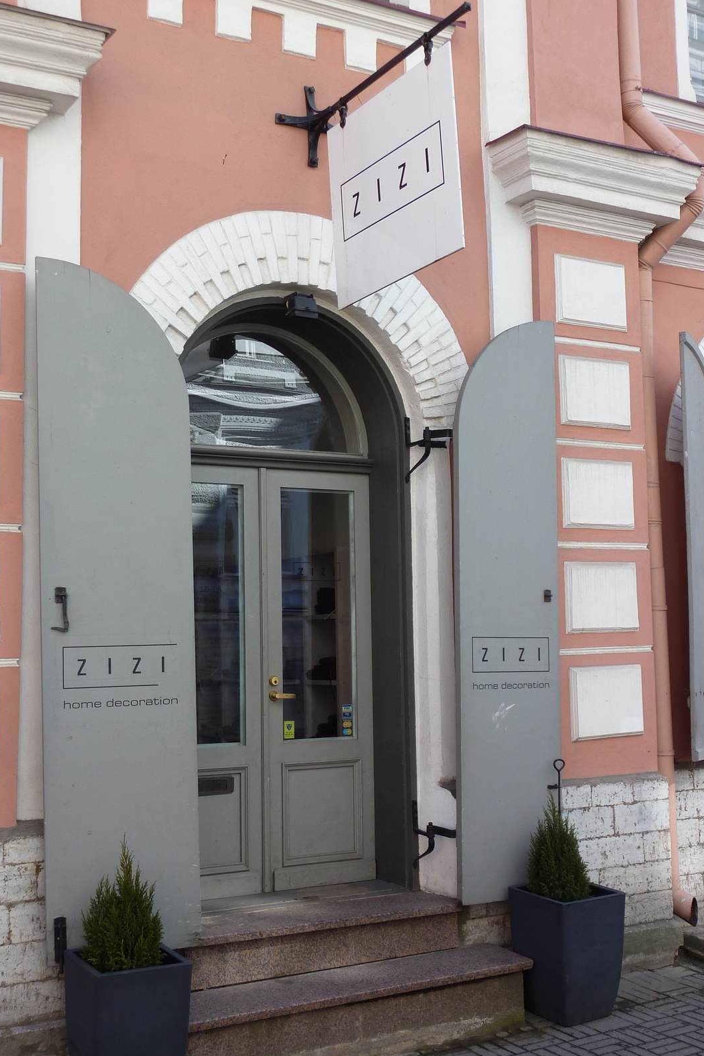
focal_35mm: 42
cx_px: 322
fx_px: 1232
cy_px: 532
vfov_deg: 46.4
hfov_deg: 31.9
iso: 80
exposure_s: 1/160
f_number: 4
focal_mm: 6.5
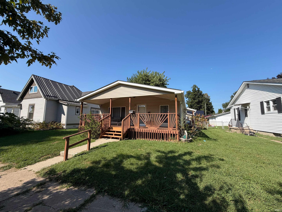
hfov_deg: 102.1
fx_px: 114
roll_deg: -0.8
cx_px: 141
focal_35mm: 14
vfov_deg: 85.7
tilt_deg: +6.9
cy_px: 106
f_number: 2.2
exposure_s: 1/770
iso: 25
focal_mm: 2.22
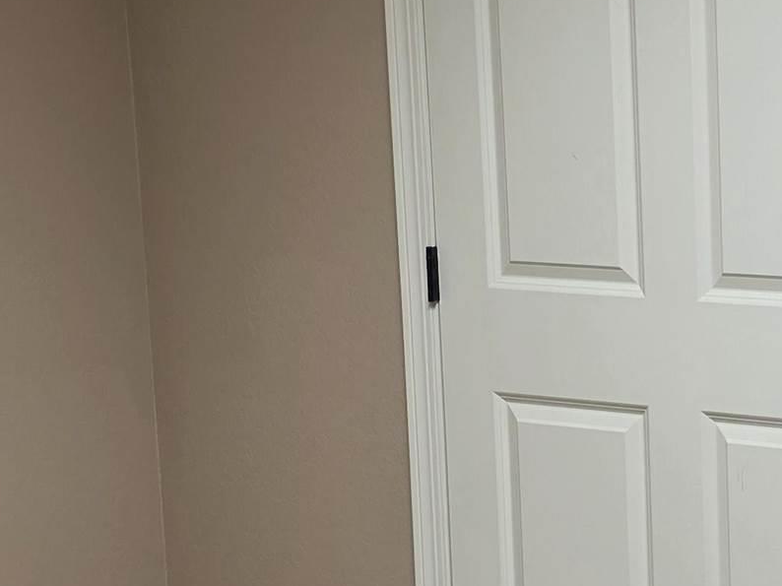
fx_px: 2010
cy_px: 379
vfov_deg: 16.6
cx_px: 741
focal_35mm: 89
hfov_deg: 21.4
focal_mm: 6.5
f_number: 1.4
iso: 100
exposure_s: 1/120
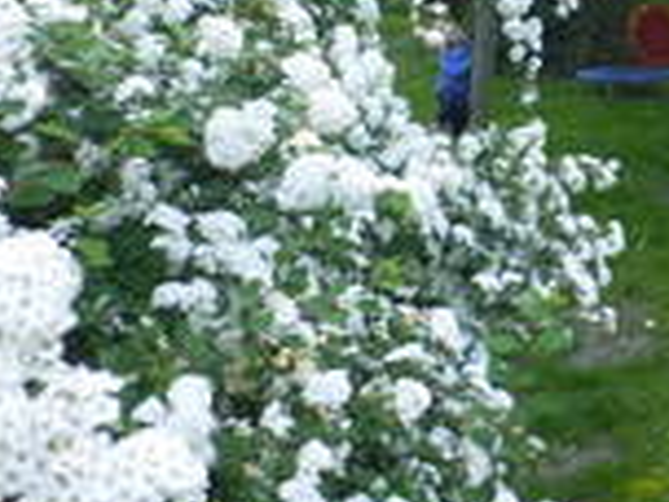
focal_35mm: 63
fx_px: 1218
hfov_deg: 28.2
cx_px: 717
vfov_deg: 22.1
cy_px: -40
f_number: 3.3
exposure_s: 1/60
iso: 125
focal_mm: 4.3
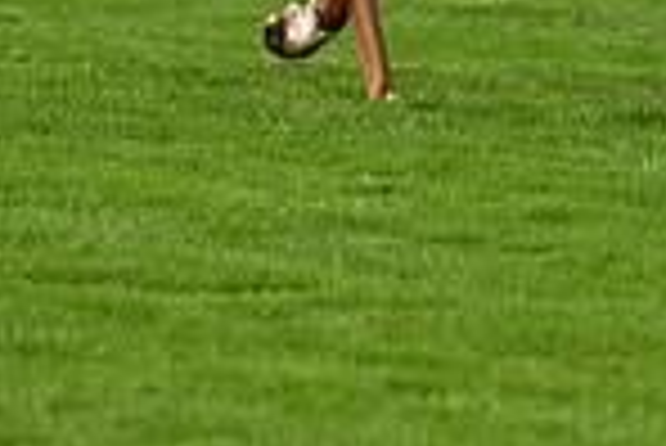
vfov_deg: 1.8
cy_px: -399
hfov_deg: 2.6
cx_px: 868
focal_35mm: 784
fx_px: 14518
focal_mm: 200
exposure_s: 1/5000
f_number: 4.5
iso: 800
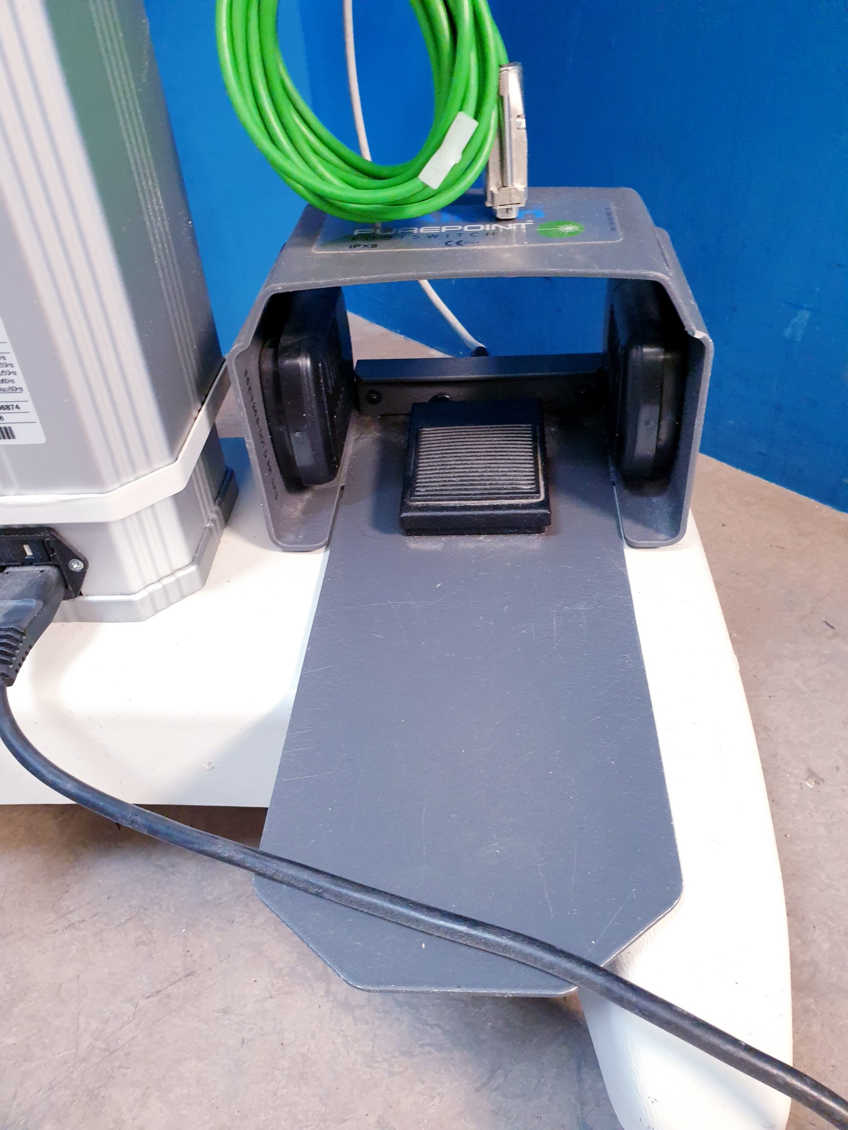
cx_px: 424
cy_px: 565
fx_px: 849
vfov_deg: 67.3
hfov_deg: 53.1
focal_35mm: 26
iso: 320
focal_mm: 4.3
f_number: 2.4
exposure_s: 1/33
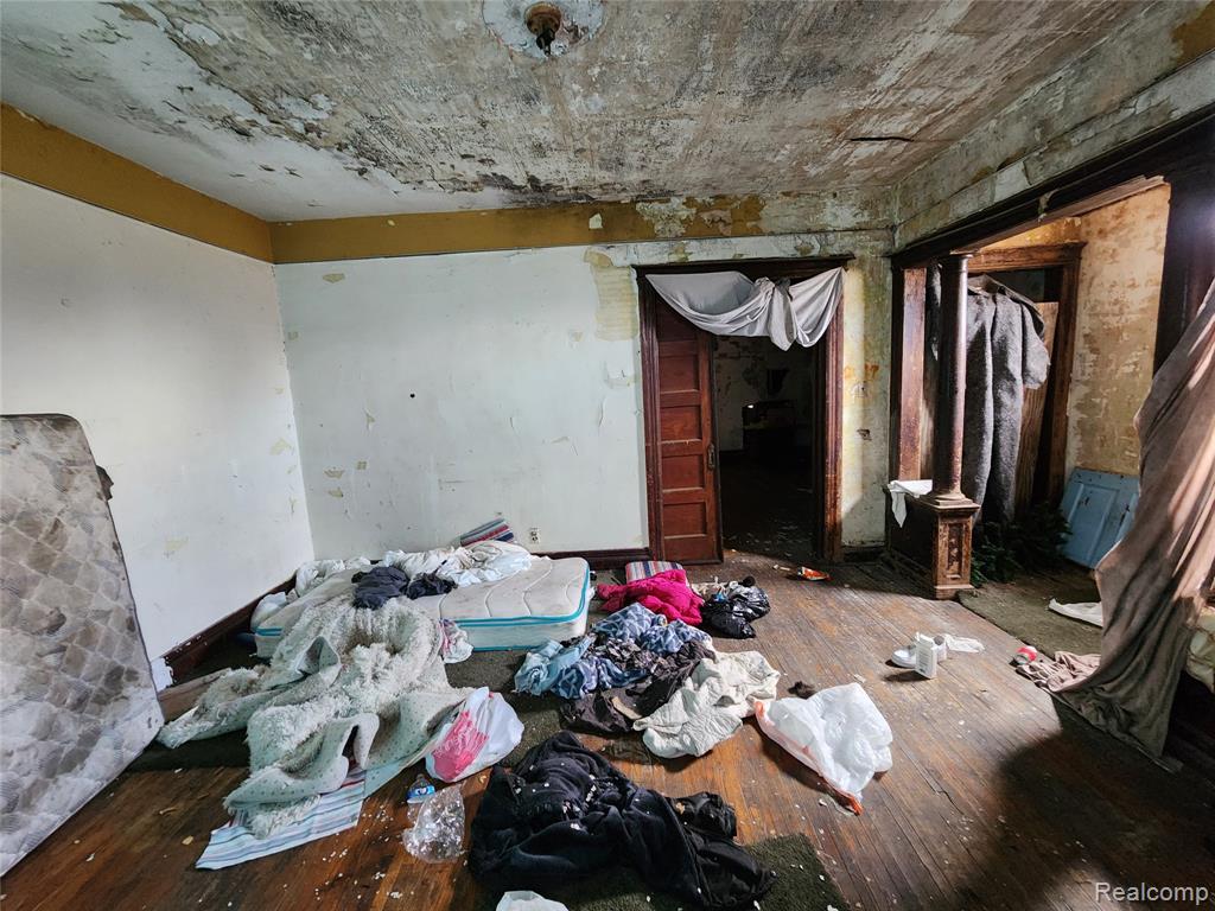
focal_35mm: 13
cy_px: 456
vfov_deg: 89.9
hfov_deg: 106.2
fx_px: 456
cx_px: 608
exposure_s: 1/30
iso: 500
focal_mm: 2.2
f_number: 2.2
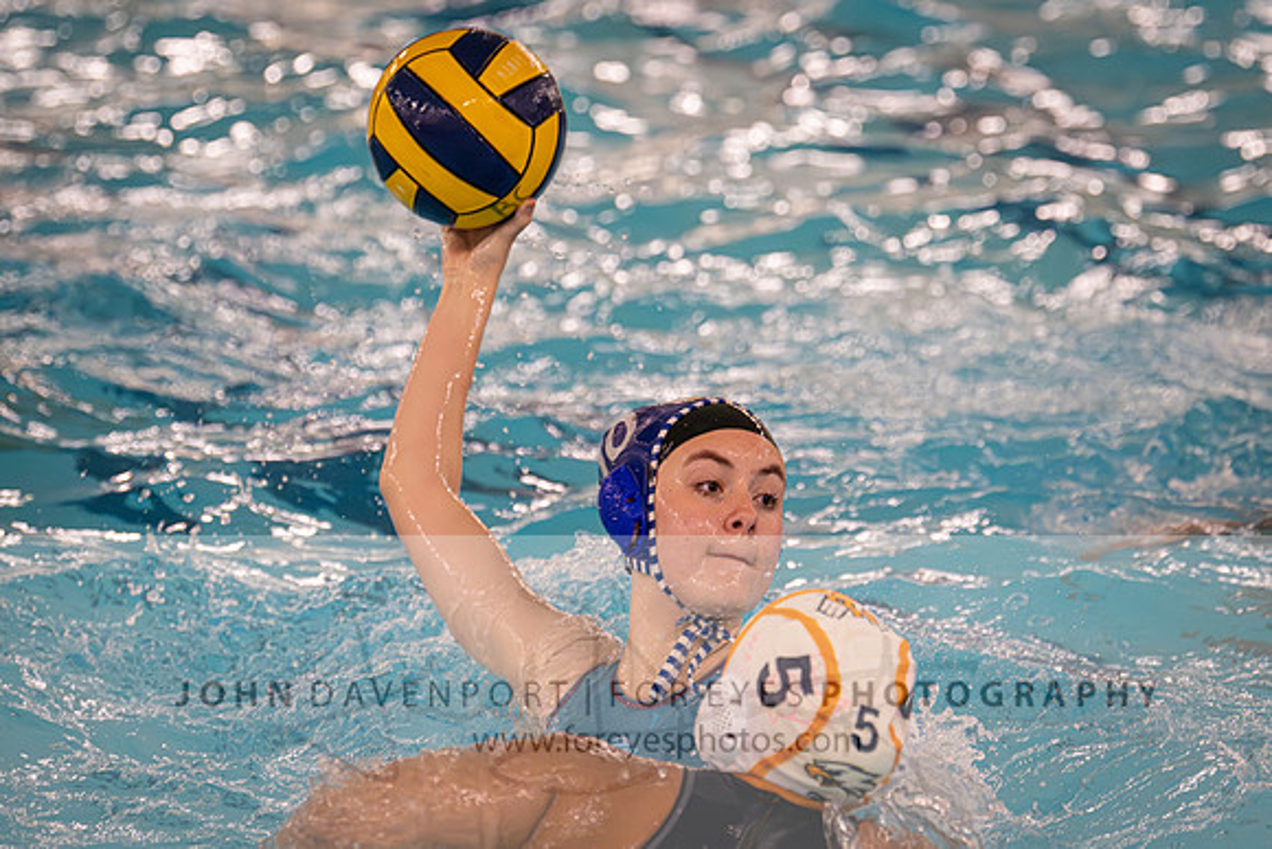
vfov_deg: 6.9
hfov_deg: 10.3
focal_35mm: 200
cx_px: 749
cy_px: 402
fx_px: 7075
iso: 8000
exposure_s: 1/1000
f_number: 4
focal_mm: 170
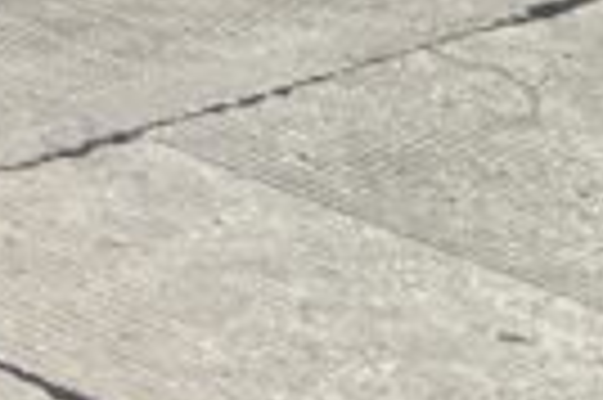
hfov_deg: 8.0
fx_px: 3865
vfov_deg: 5.4
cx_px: -1004
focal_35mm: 231
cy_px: -1061
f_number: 1.8
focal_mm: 3
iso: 16
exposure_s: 1/1848
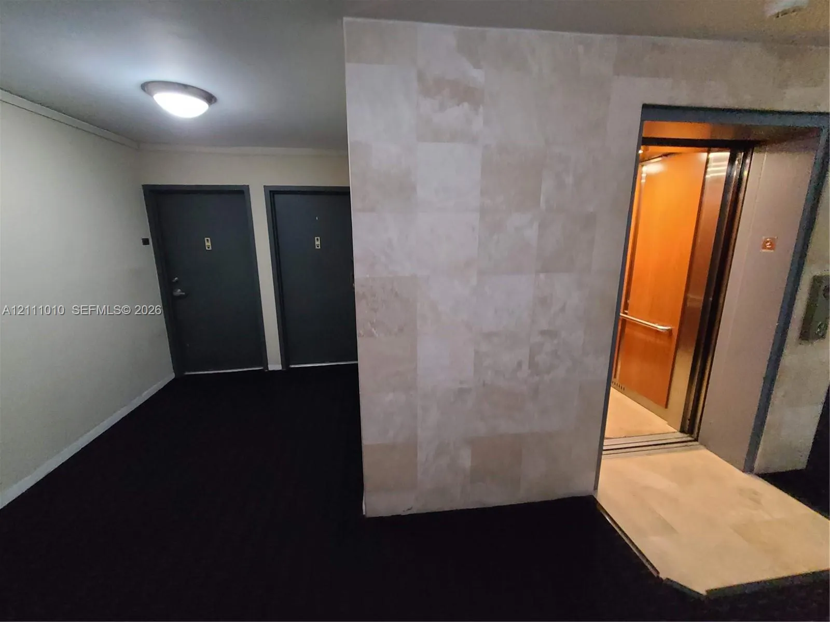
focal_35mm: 13
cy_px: 311
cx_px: 415
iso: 1250
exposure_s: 1/24
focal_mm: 2.2
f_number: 2.2
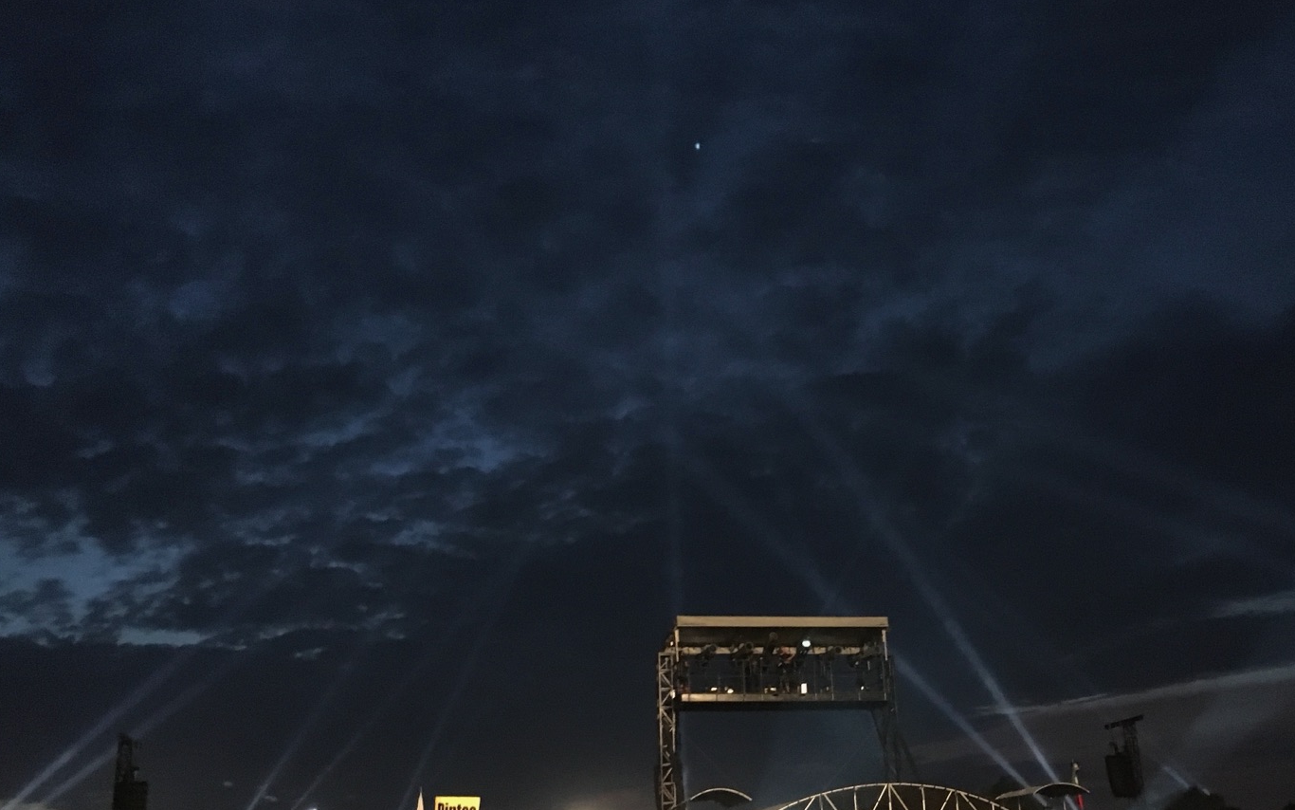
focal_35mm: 36
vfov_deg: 35.2
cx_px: 730
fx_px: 1271
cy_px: 503
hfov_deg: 53.9
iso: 800
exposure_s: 1/15
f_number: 2.2
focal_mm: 4.15
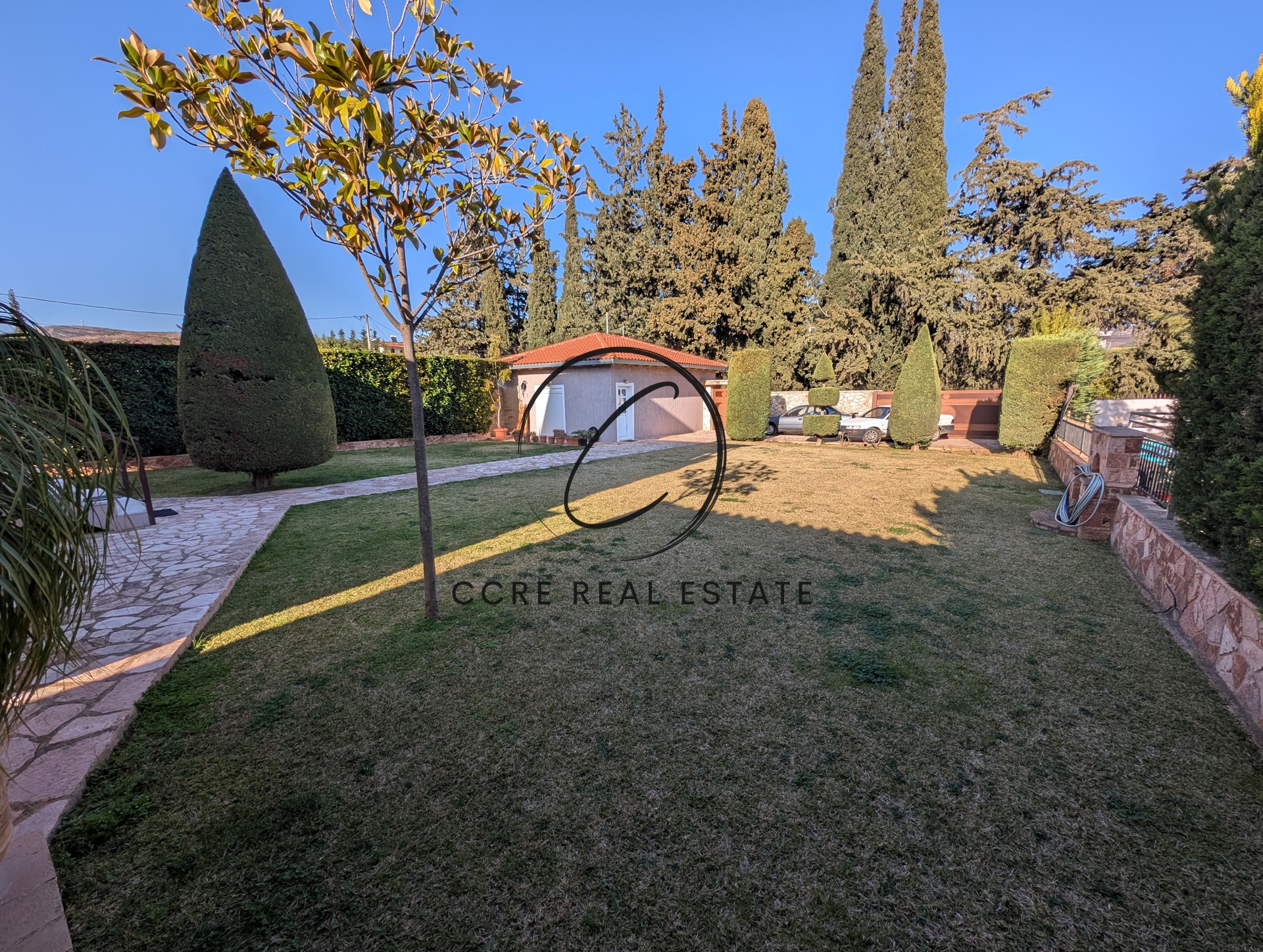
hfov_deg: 110.5
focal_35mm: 12
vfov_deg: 94.6
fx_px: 438
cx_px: 632
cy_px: 476
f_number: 1.95
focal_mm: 2.23
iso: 37
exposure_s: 1/1172
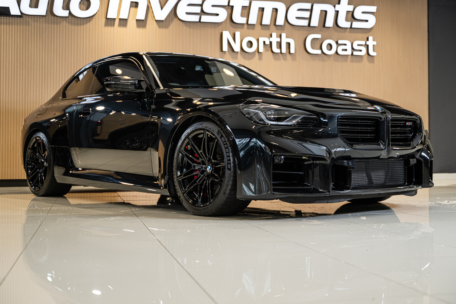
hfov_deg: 40.3
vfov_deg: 27.5
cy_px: 152
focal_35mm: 49
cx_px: 228
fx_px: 621
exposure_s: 1/160
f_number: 2.8
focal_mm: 49
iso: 500
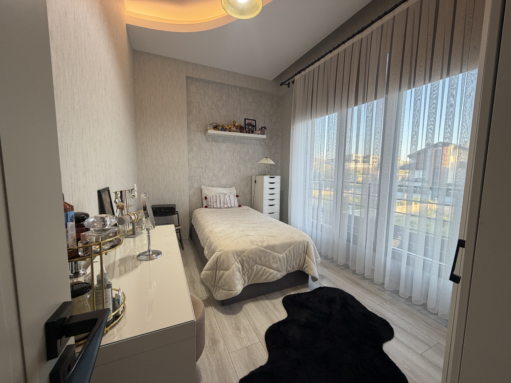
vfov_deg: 85.7
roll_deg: +0.4
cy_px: 192
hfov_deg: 102.1
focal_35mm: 14
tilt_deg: -6.3
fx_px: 207
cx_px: 256
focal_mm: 2.22
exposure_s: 1/100
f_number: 2.2
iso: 125
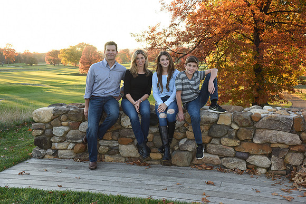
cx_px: 153
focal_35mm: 40
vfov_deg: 33.4
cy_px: 102
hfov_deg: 48.4
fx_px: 340
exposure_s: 1/80
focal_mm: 40
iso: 640
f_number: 9
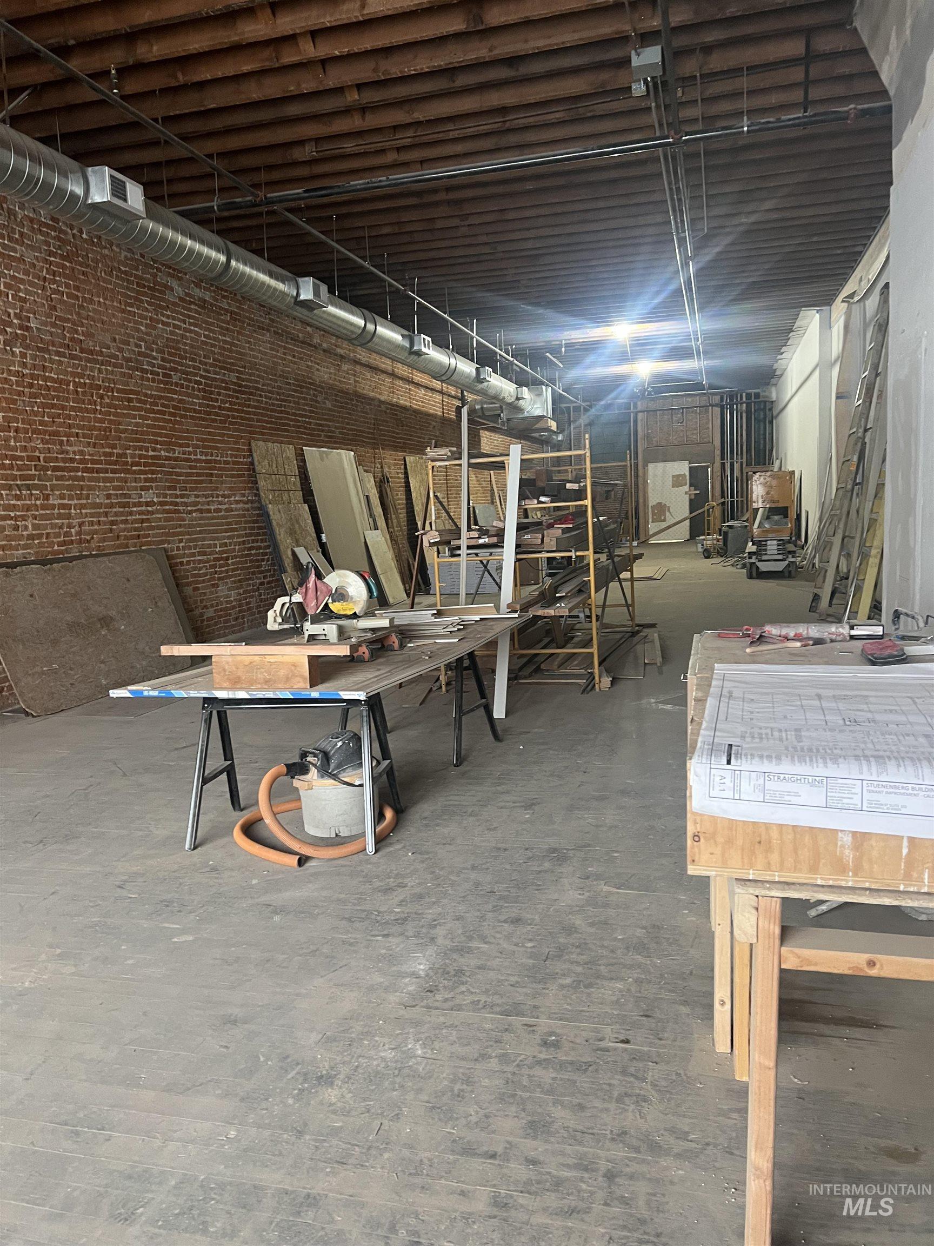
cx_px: 467
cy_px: 623
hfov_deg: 53.1
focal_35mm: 26
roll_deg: +3.3
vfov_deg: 67.3
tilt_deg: -7.1
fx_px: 935
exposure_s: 1/60
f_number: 1.5
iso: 400
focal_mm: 5.7
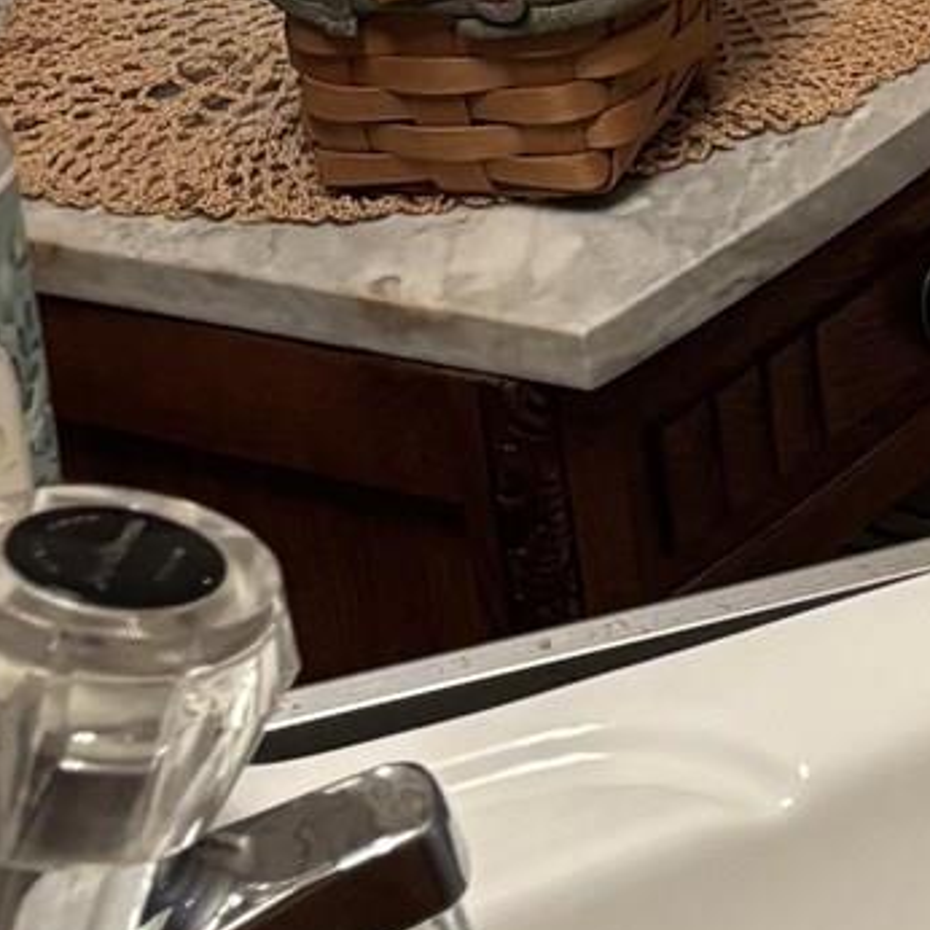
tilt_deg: -19.3
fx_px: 4651
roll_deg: +0.7
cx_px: 1992
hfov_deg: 10.3
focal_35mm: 153
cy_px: -538
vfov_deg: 10.9
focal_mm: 5.96
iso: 200
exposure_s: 1/60
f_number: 1.6
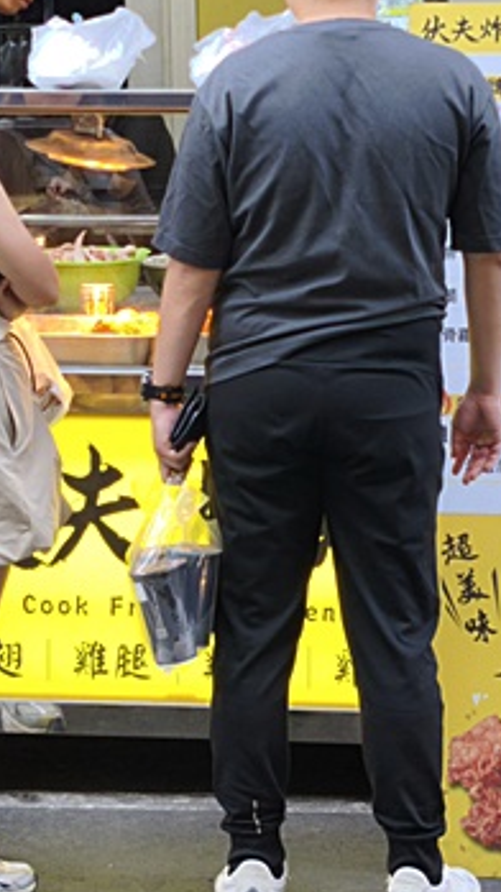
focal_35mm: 115
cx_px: 192
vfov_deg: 18.6
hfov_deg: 10.5
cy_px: 282
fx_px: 2719
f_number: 1.6
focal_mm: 6.57
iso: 100
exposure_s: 1/120
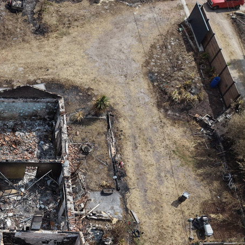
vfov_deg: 34.3
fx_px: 384
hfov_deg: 31.9
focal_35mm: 48
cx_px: -14
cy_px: 195
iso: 200
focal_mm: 8.7
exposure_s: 1/160
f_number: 1.8
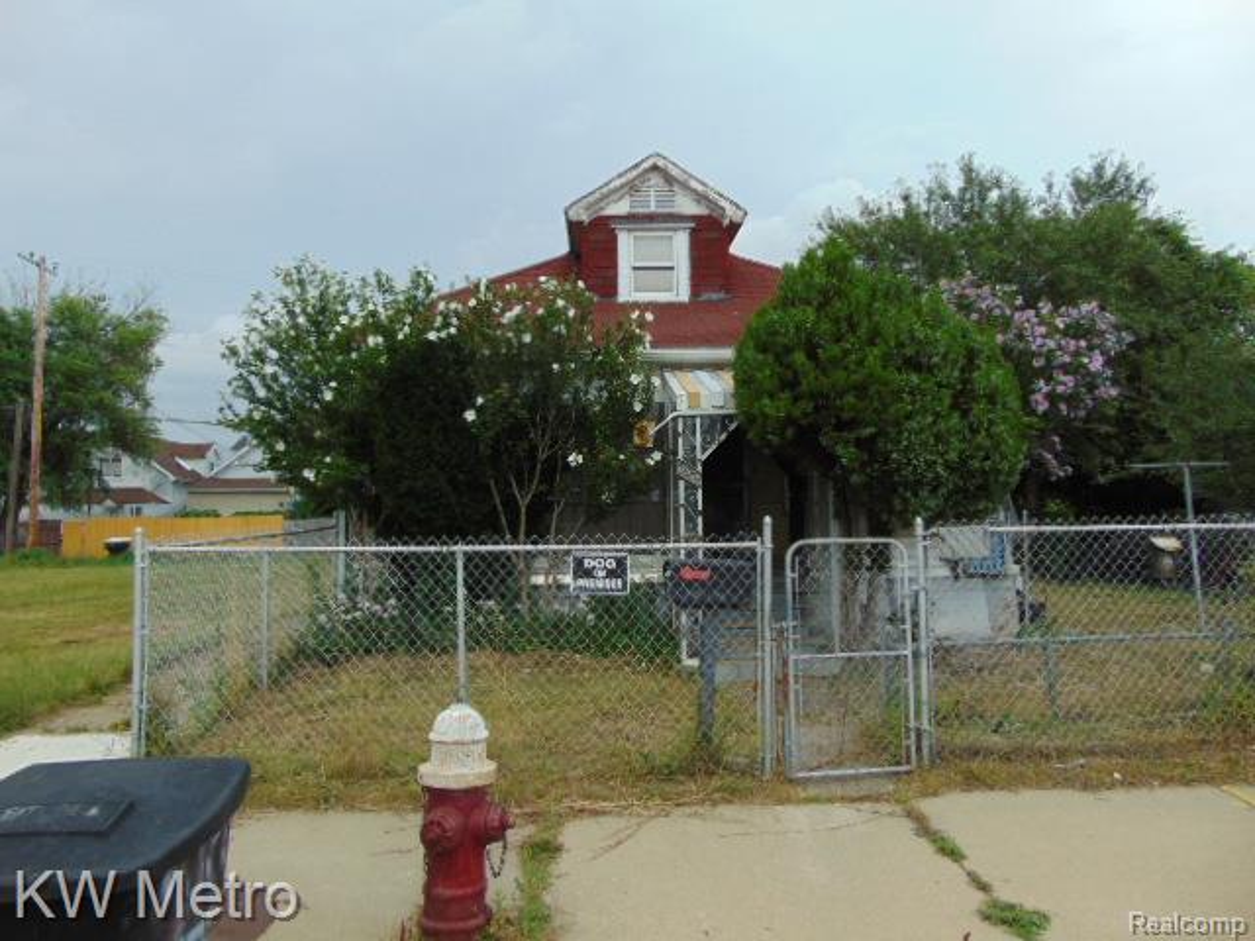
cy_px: 470
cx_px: 628
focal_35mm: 25
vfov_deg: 54.9
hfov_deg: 69.4
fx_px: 906
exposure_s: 1/800
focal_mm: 4.5
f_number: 3
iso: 80
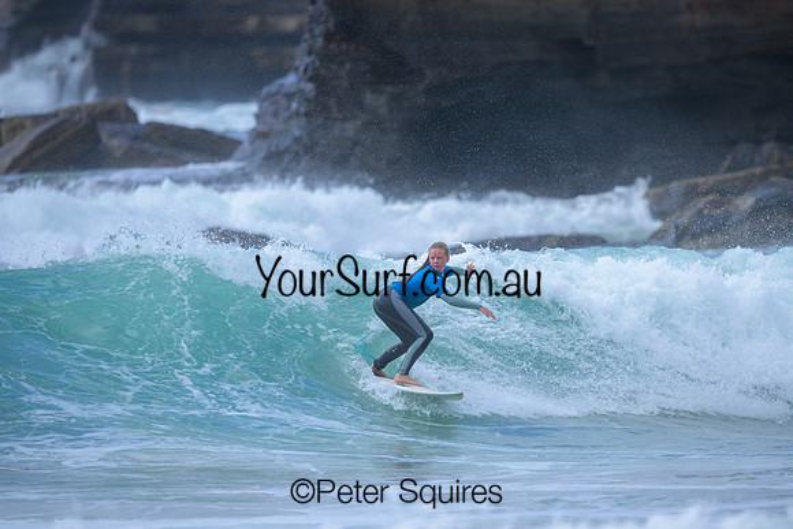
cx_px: 396
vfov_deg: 1.7
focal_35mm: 800
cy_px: 264
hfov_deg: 2.6
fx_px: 17626
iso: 320
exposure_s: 1/2000
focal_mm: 800
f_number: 6.3
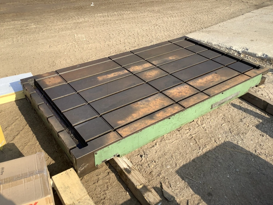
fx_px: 245
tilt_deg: -35.8
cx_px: 136
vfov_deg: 45.5
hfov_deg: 58.3
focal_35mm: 31
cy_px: 102
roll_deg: -5.8
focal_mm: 3.3
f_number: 2.4
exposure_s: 1/734
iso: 25
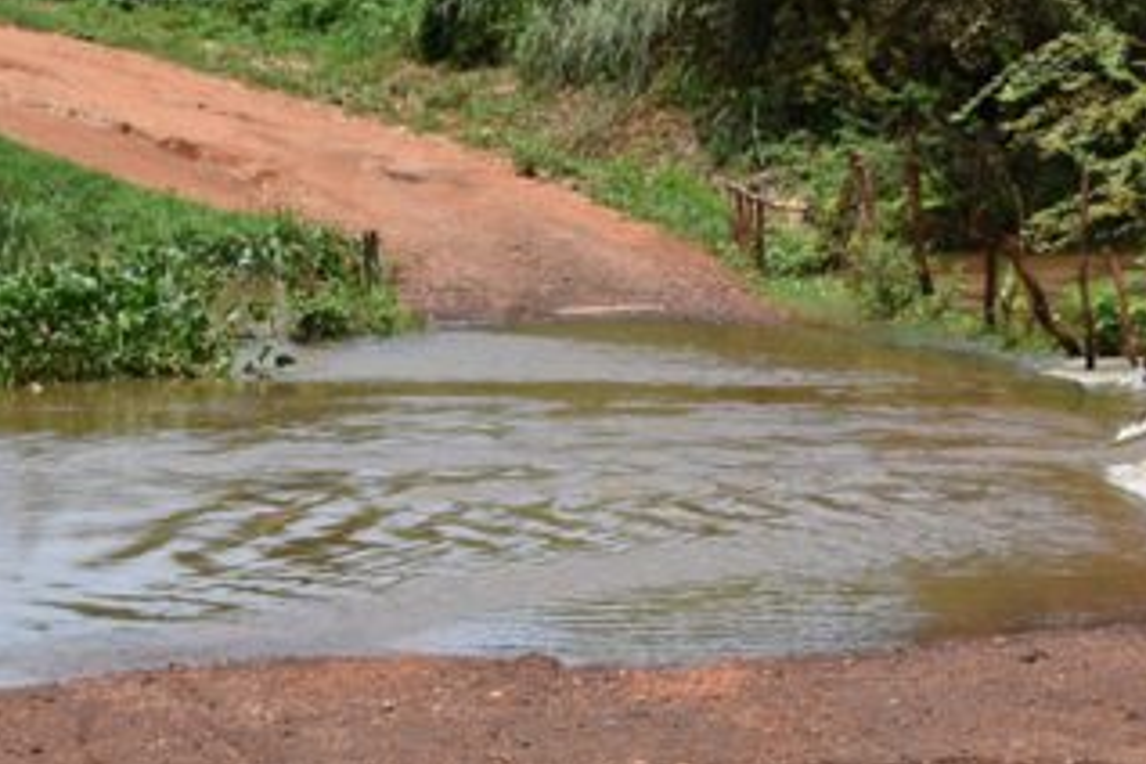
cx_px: 573
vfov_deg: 11.0
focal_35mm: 123
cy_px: 901
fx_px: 3915
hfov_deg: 16.7
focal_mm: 34
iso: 200
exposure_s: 1/400
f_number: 10
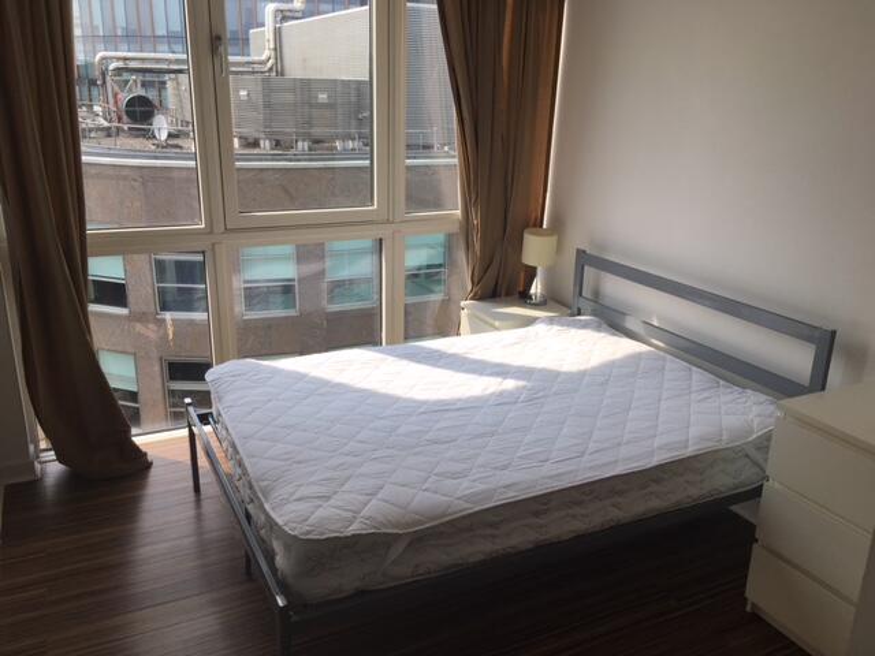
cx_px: 438
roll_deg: -1.3
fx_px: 733
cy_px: 328
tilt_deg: -17.0
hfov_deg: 61.7
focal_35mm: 29
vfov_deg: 48.2
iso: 25
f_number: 2.2
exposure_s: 1/553
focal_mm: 4.15
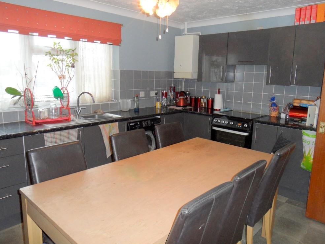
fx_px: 235
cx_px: 164
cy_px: 119
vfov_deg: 54.9
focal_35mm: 25
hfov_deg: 69.4
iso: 200
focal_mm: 3.9
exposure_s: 1/30
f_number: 3.2
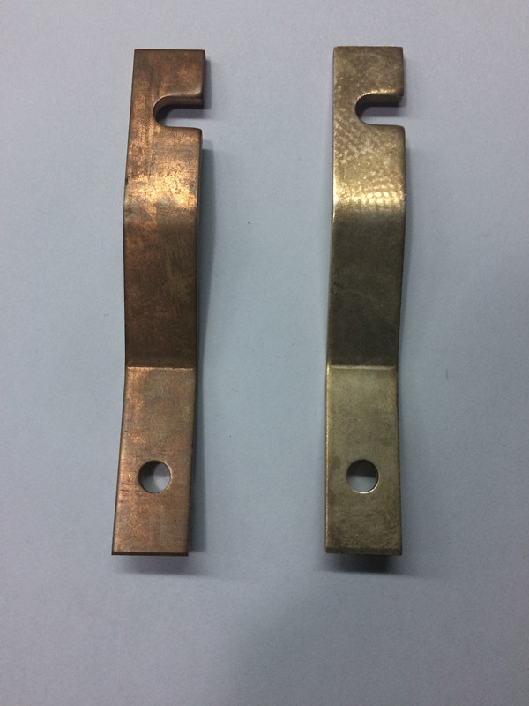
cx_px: 264
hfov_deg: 48.2
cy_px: 353
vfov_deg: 61.7
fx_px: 591
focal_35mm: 29
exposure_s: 1/33
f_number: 2.2
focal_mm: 4.15
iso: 80
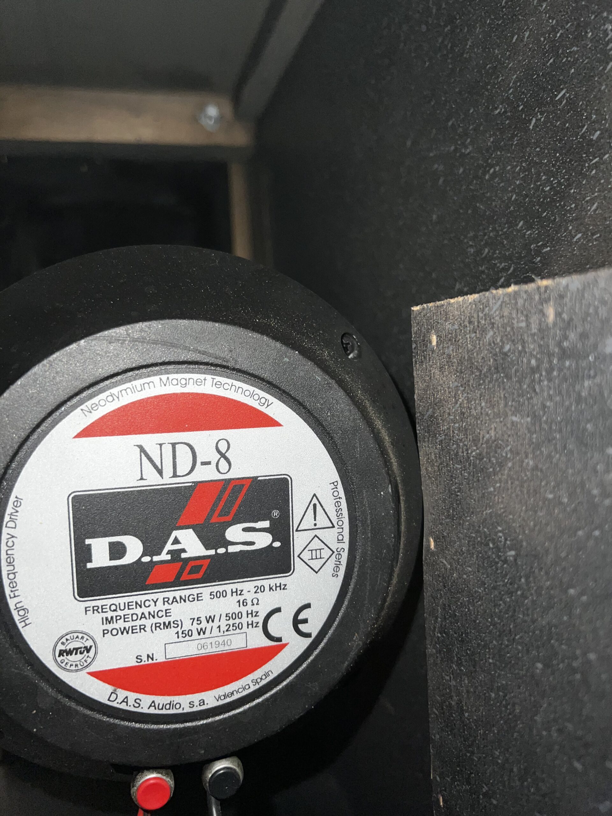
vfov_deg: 67.3
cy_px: 408
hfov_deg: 53.1
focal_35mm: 26
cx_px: 306
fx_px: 613
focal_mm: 5.7
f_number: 1.5
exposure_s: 1/4
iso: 32
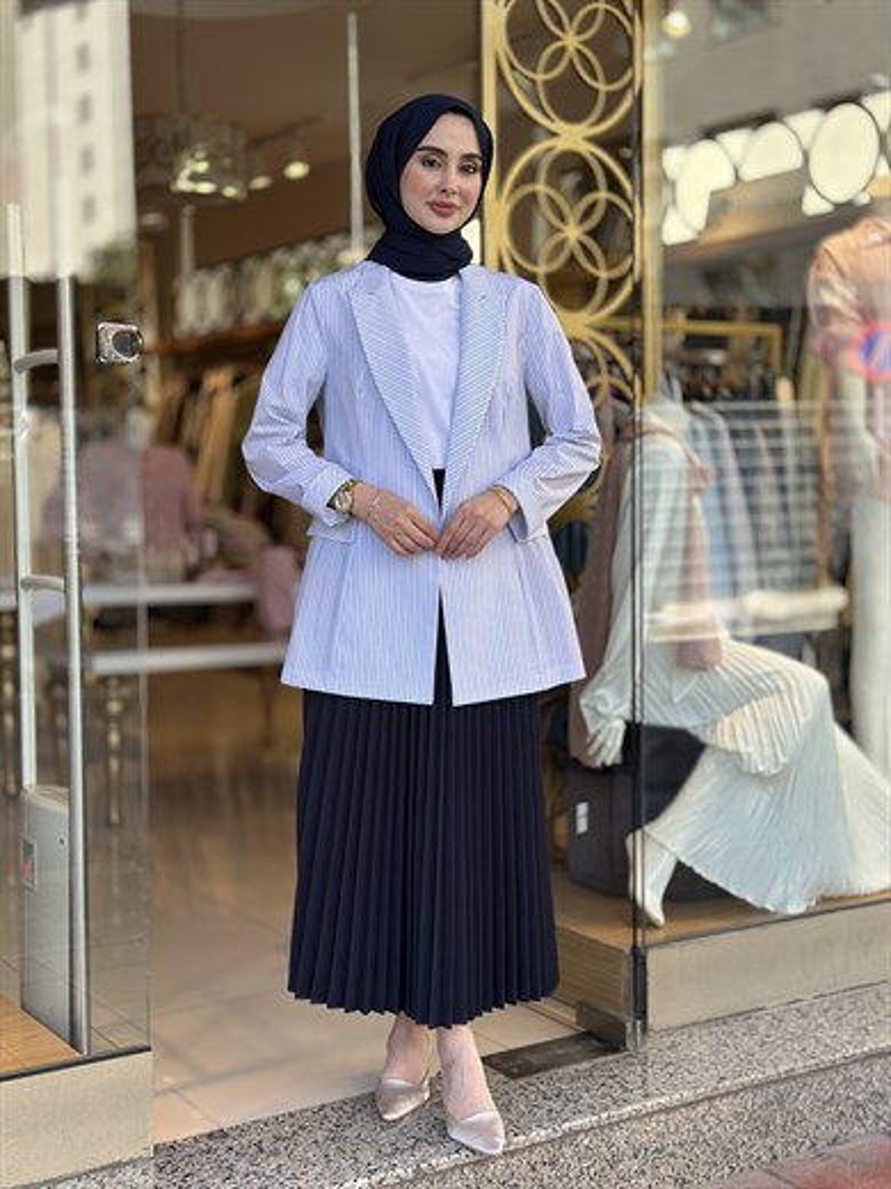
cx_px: 446
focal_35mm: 48
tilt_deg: -3.8
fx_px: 1647
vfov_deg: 39.7
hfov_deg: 30.3
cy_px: 594
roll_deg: -0.4
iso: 80
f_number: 1.78
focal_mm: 6.86
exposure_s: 1/484
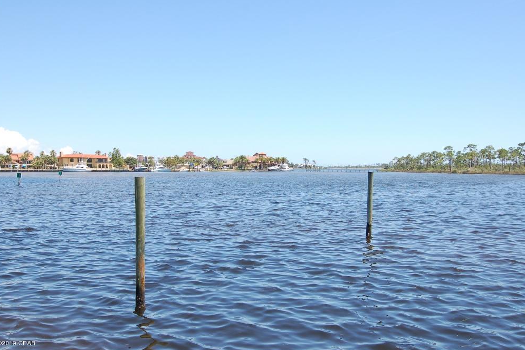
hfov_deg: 51.9
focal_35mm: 37
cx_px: 264
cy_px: 178
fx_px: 539
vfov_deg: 35.9
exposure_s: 1/320
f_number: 9
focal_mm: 24
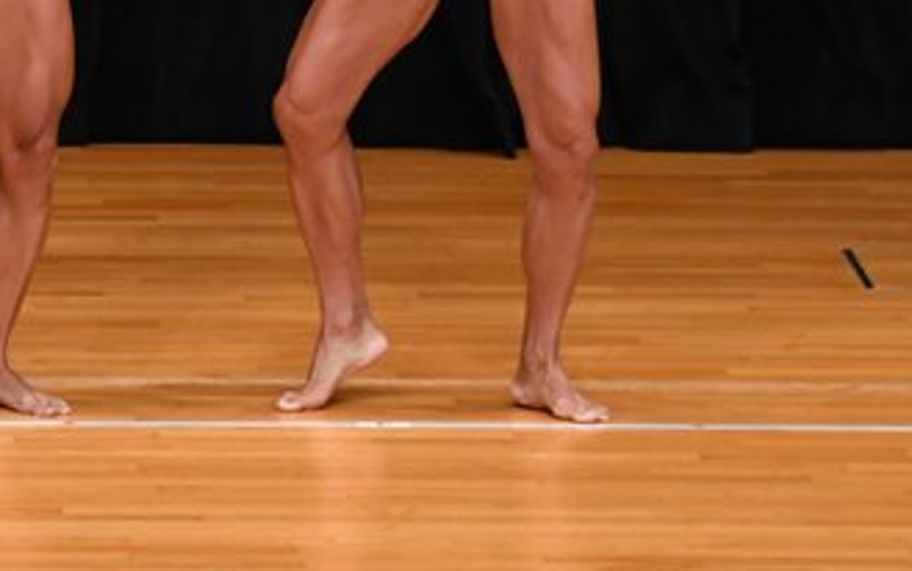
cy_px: -86
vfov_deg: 2.3
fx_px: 14324
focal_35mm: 576
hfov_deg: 3.6
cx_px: -65
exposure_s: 1/400
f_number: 5.6
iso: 2500
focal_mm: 160
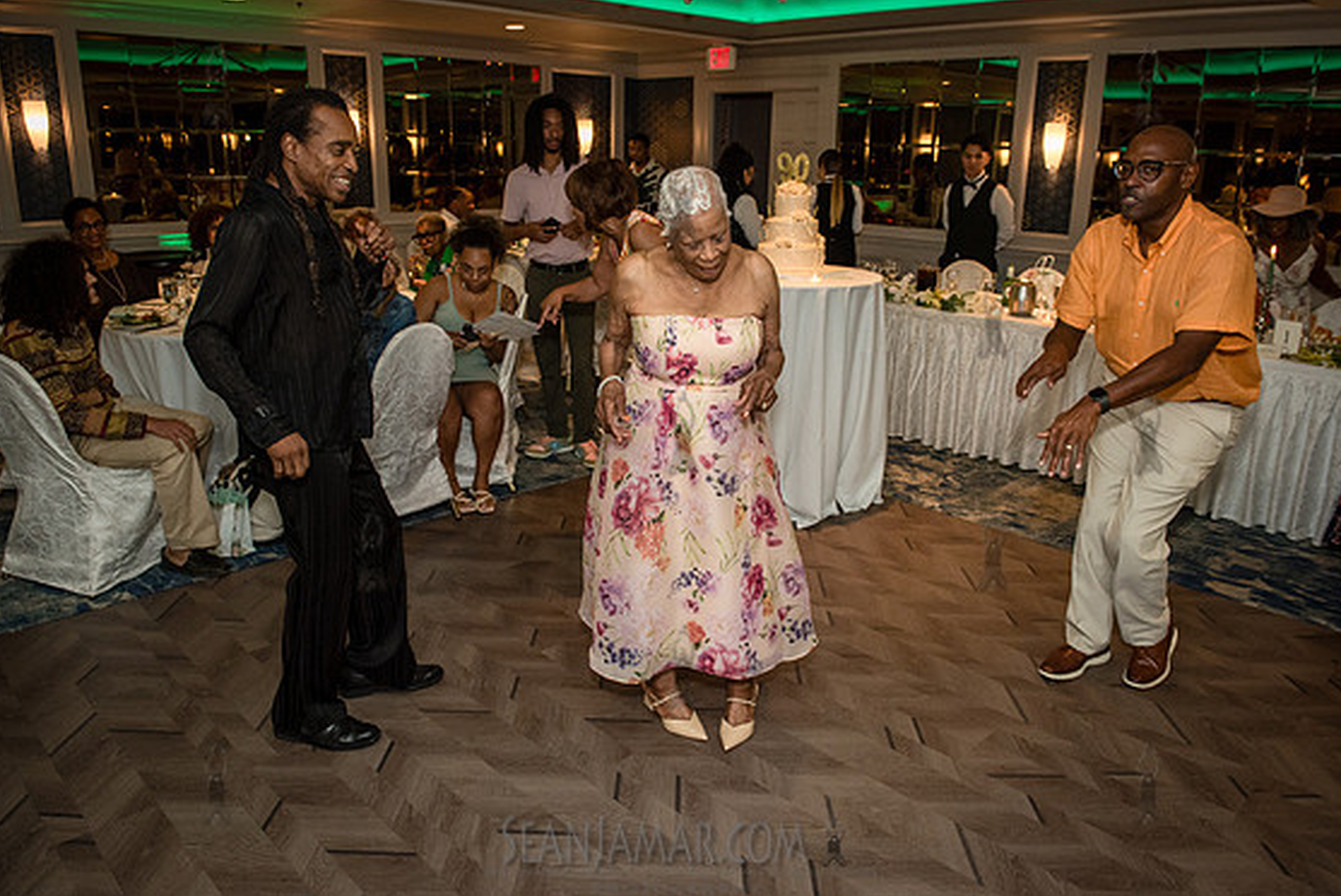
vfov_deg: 51.3
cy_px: 432
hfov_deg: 71.5
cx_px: 681
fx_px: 932
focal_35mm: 25
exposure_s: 1/200
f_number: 4
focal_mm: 24
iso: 1600
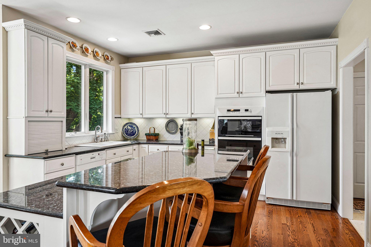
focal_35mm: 24
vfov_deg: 53.1
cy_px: 124
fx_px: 247
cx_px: 186
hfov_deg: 73.7
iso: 500
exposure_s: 1/60
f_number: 8
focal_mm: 24
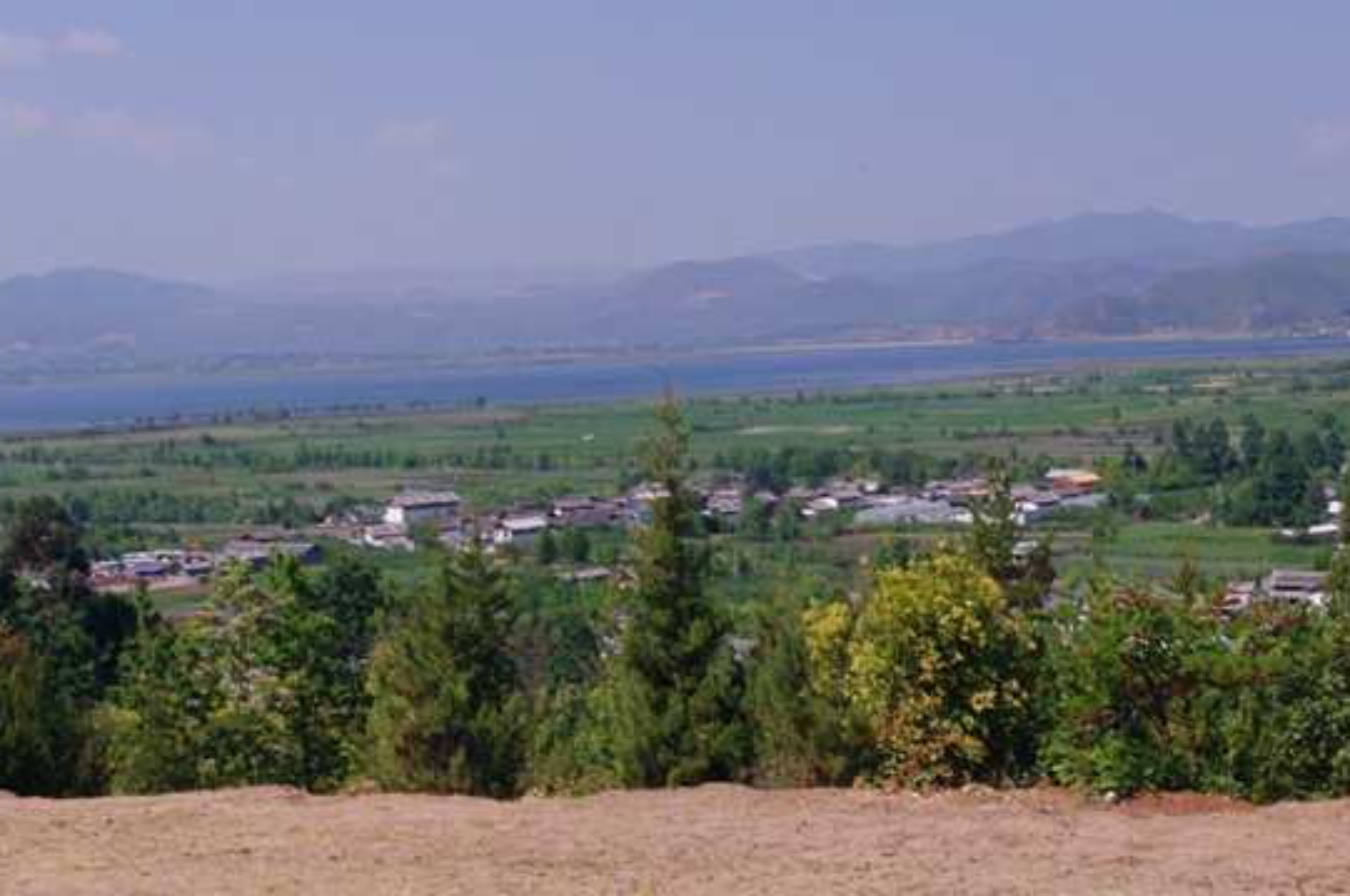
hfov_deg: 29.7
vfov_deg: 19.9
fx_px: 2546
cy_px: 281
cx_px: 774
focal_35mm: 68
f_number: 22
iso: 400
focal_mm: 30.63
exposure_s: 1/125
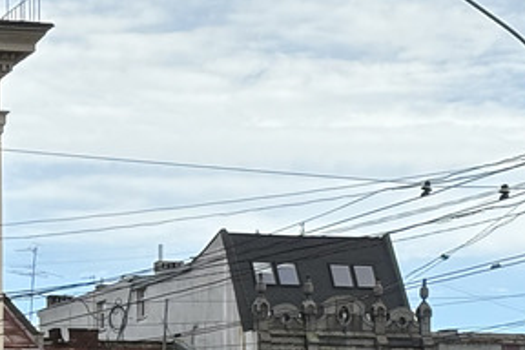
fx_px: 3281
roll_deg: +0.3
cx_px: -162
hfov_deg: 9.0
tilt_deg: +3.3
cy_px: 558
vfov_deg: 6.0
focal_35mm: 225
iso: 50
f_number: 1.6
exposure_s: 1/1709
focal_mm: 5.96
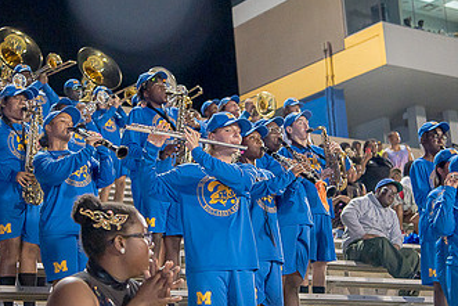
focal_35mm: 91
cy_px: 165
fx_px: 1158
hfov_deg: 22.4
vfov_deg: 15.0
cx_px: 195
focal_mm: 52
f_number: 4
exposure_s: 1/200
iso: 2000
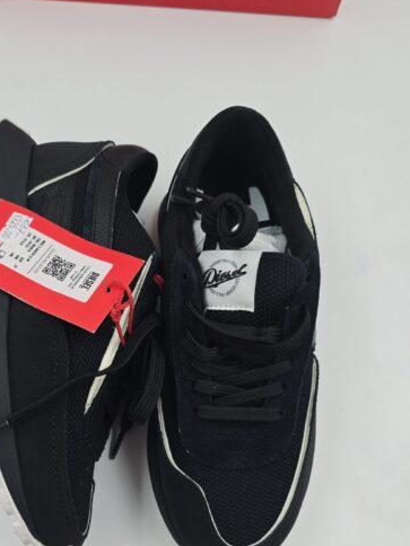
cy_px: 367
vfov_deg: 48.1
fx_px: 600
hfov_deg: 37.4
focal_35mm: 38
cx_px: 142
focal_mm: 6.3
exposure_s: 1/180
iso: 20
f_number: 1.7
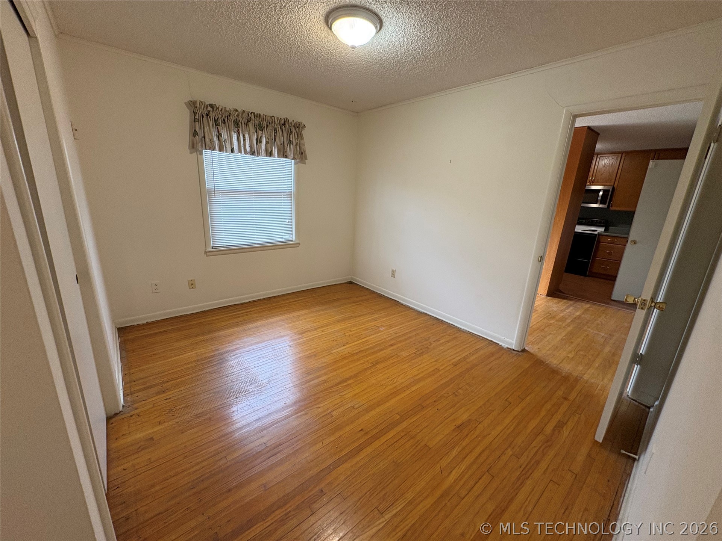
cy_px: 270
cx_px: 361
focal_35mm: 14
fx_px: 292
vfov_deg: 85.7
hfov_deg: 102.1
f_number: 2.2
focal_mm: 2.22
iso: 125
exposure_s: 1/60
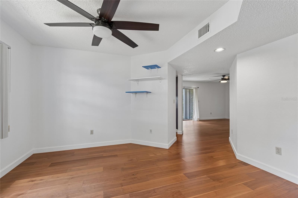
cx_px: 149
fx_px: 124
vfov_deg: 77.3
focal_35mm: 15
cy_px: 99
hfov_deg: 100.4
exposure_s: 1/13
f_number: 4.5
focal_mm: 10
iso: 100
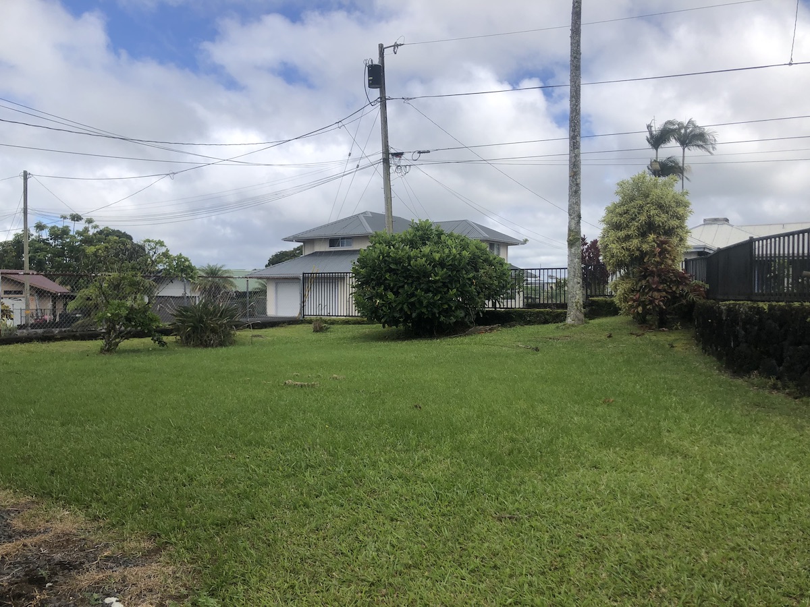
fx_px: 655
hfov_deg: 63.4
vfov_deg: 49.7
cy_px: 304
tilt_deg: -2.1
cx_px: 405
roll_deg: -0.1
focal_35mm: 28
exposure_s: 1/2315
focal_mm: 4
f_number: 1.8
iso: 20
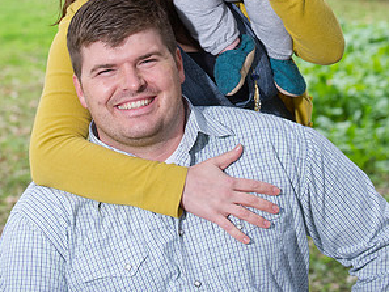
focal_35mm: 131
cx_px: 194
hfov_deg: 15.0
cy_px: 14
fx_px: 1473
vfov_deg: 11.2
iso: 800
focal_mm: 90
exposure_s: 1/125
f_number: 5
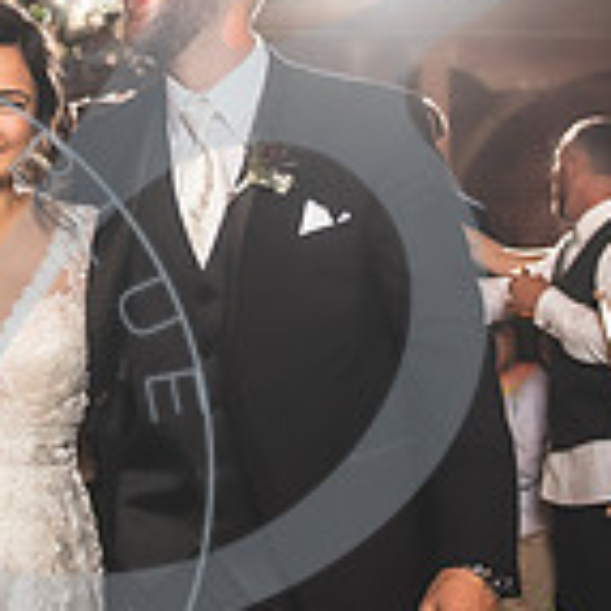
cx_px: -13
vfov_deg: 20.6
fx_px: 1657
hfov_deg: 20.2
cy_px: 113
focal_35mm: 83
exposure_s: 1/200
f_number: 2.8
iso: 1000
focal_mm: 24
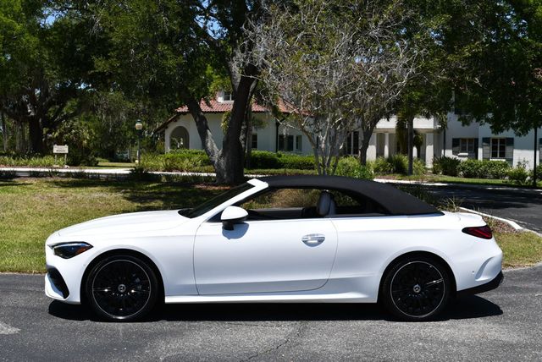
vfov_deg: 28.1
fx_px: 723
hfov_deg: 41.1
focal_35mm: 48
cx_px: 271
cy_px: 181
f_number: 9
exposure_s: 1/320
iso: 100
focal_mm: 24
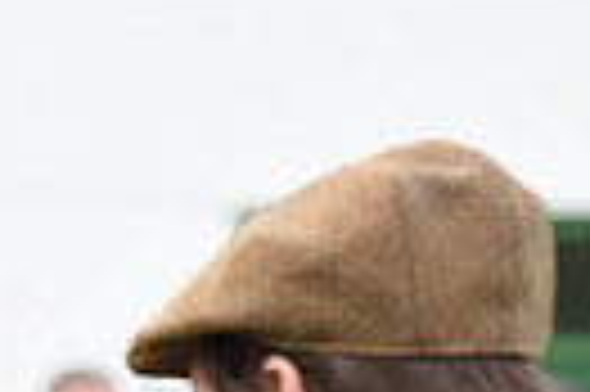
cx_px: -225
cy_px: 629
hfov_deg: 3.2
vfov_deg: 2.1
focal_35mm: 642
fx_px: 10509
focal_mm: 145
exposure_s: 1/320
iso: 1000
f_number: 5.6
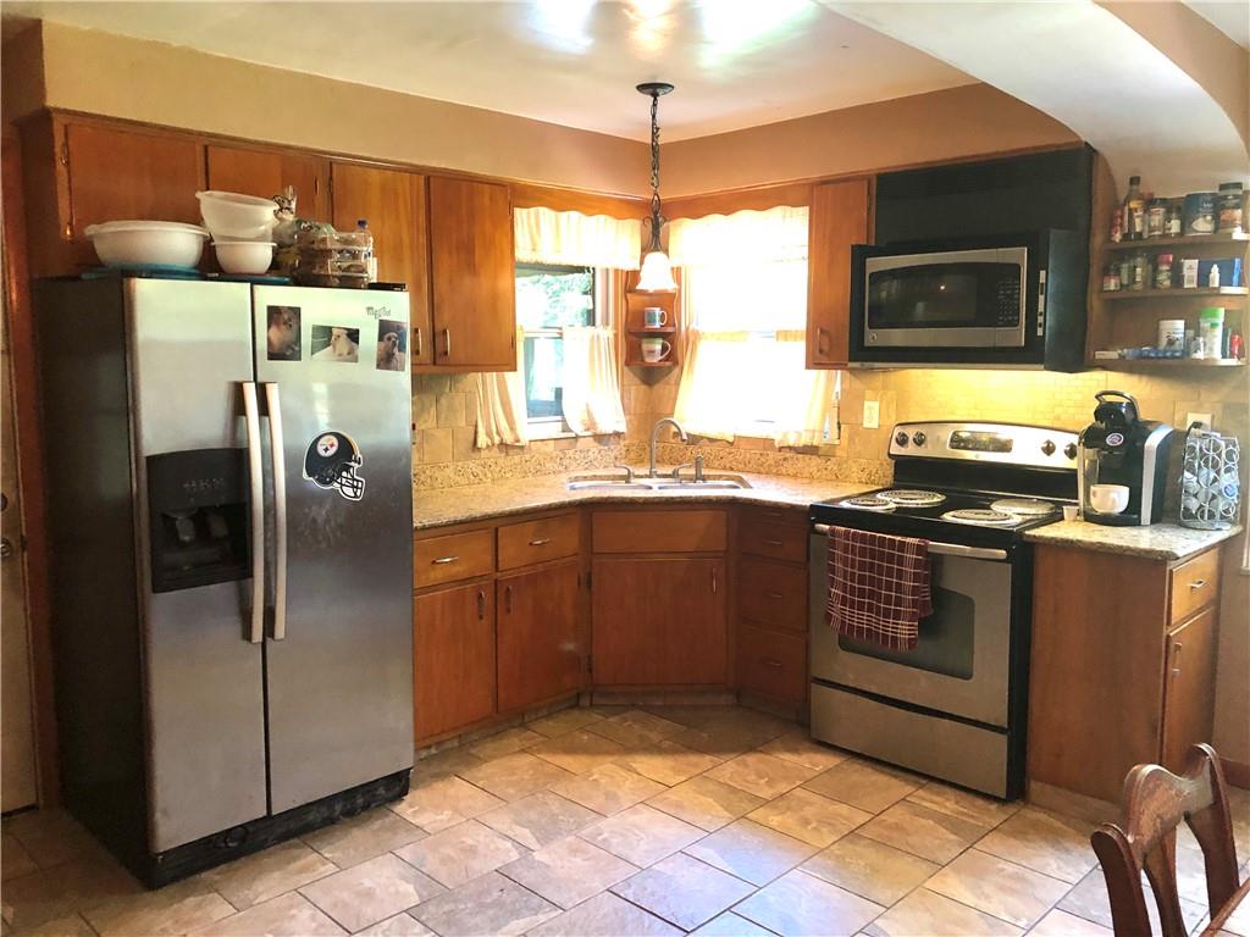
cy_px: 468
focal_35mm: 28
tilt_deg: -7.2
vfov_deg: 49.7
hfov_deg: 63.4
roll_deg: -0.3
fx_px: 1011
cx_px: 625
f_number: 1.8
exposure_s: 1/15
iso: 80
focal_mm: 3.99
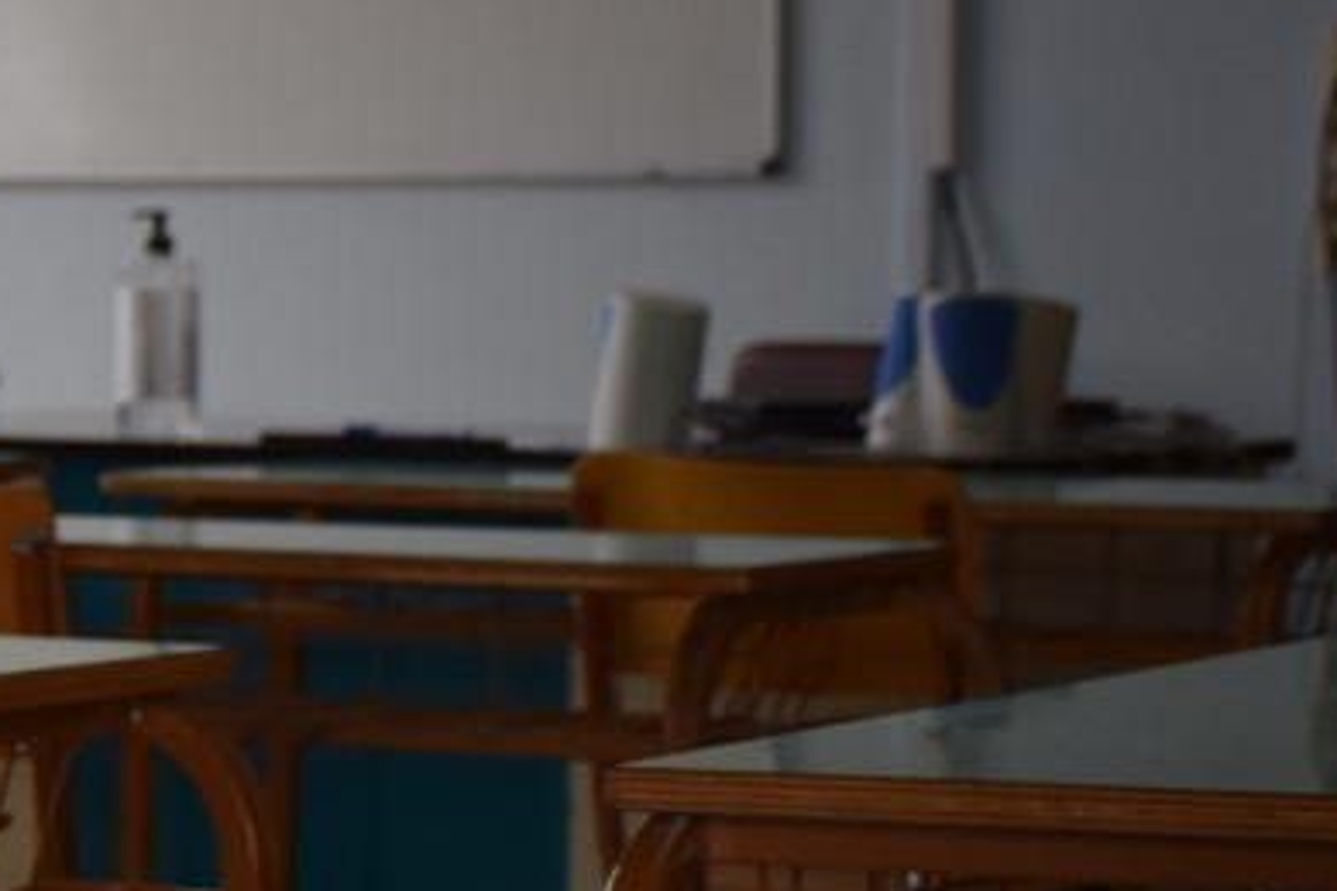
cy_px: 650
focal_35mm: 155
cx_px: -485
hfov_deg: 12.7
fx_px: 5772
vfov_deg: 8.8
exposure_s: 1/60
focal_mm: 35
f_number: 4.2
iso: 400
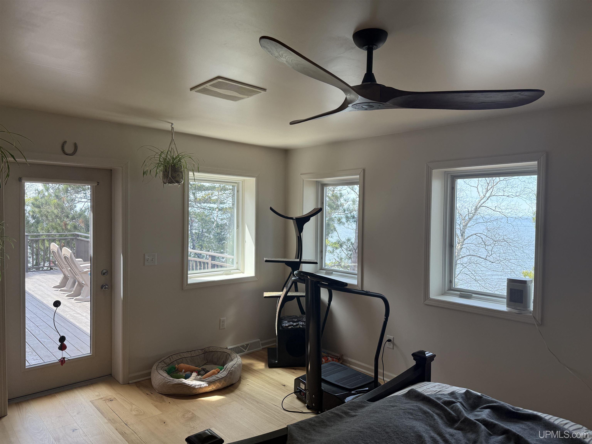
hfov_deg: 71.6
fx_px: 410
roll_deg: -0.7
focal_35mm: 24
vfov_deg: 56.8
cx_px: 296
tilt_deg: -1.0
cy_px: 222
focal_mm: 6.76
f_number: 1.78
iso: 100
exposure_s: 1/361
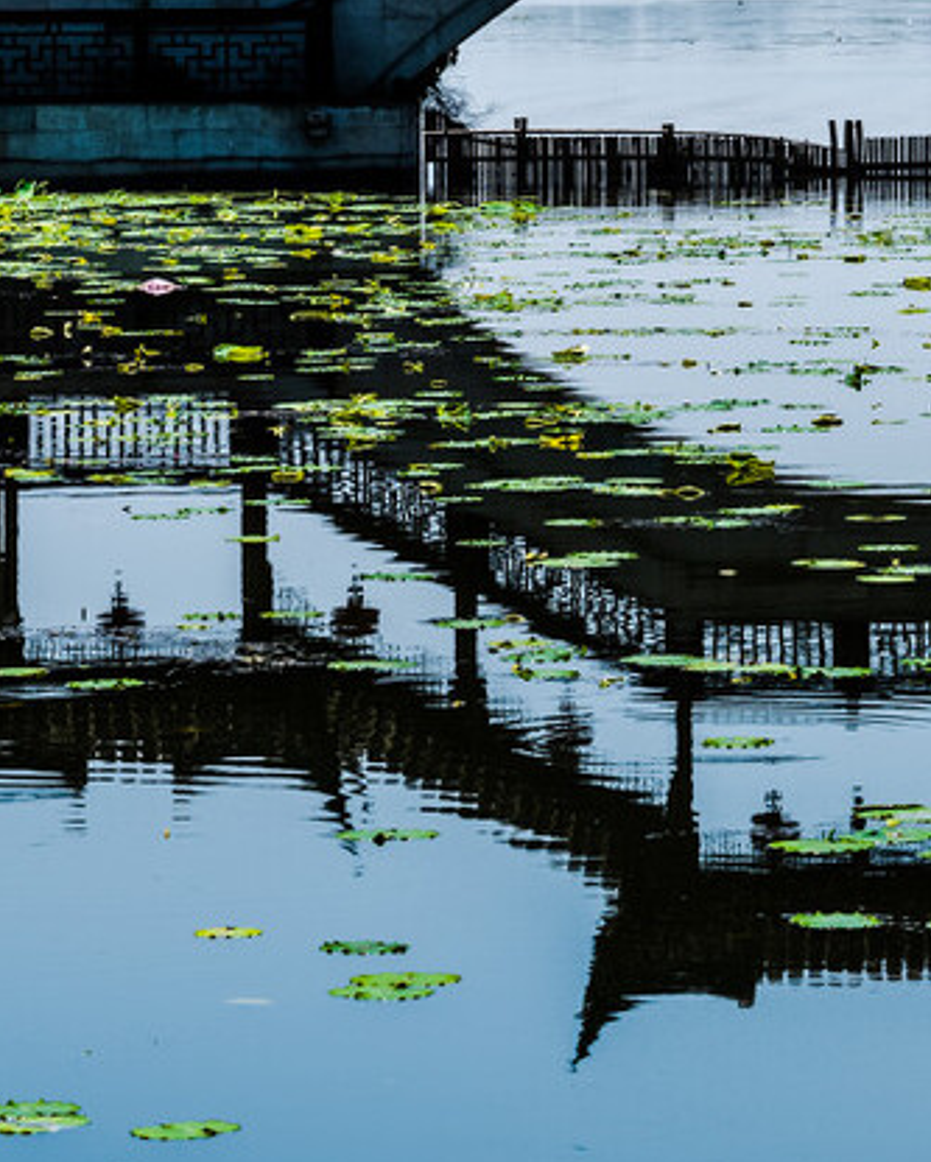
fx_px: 7919
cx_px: 864
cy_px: 108
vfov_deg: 8.4
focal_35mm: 230
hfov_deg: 6.7
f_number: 16
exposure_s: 1/40
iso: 64
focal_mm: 85
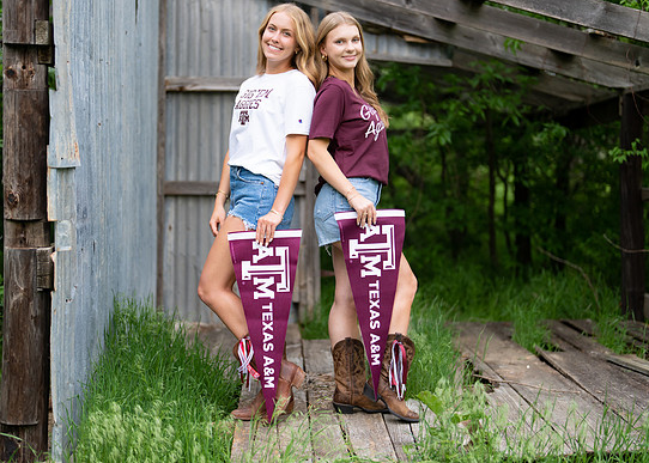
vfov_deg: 24.9
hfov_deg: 34.3
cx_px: 320
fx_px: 1051
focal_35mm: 57
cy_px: 218
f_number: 1.2
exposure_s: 1/640
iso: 125
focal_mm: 50
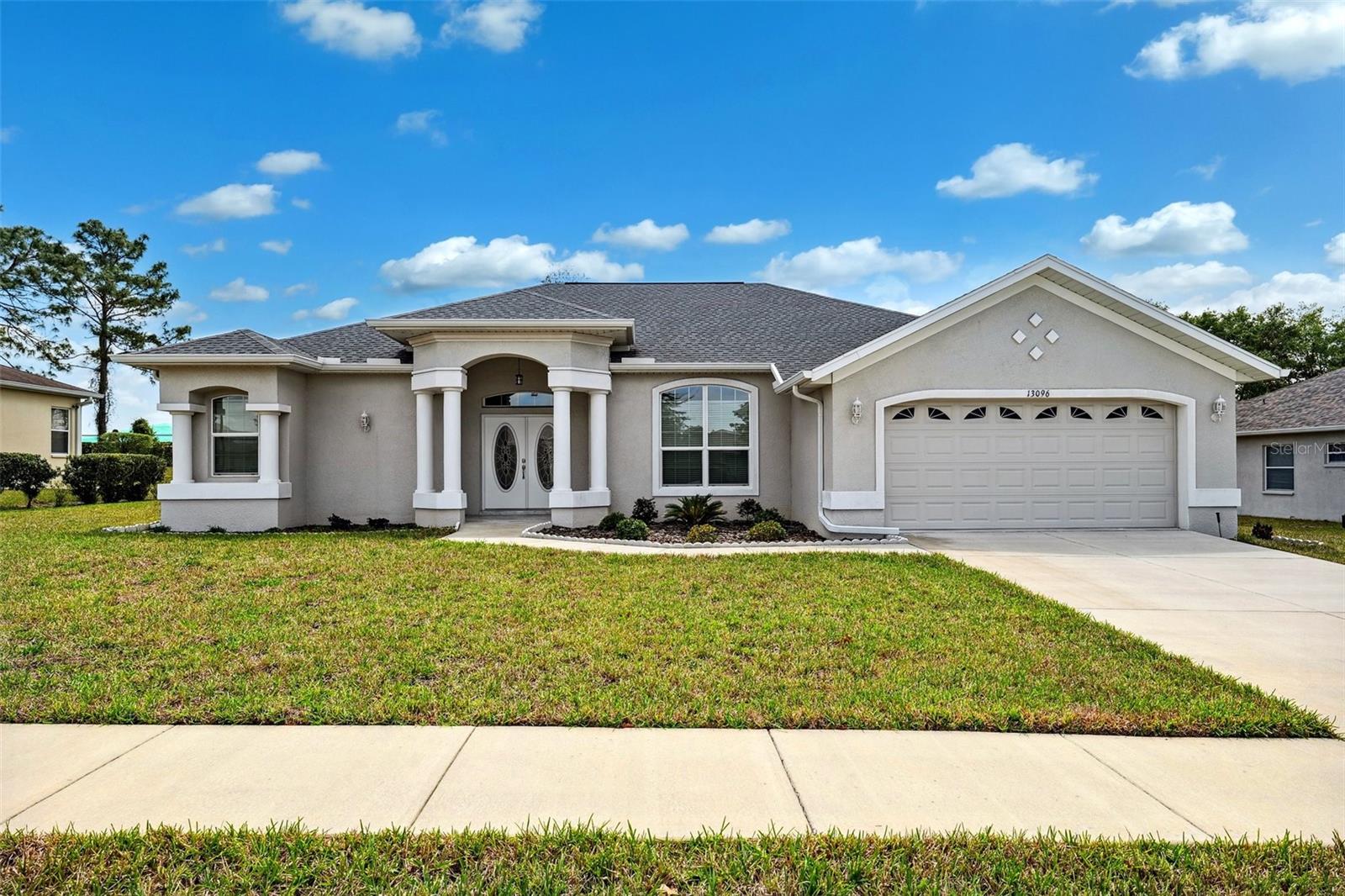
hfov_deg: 81.2
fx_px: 784
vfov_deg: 59.5
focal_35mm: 21
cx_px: 672
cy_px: 448
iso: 400
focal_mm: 21
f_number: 8
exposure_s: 1/800
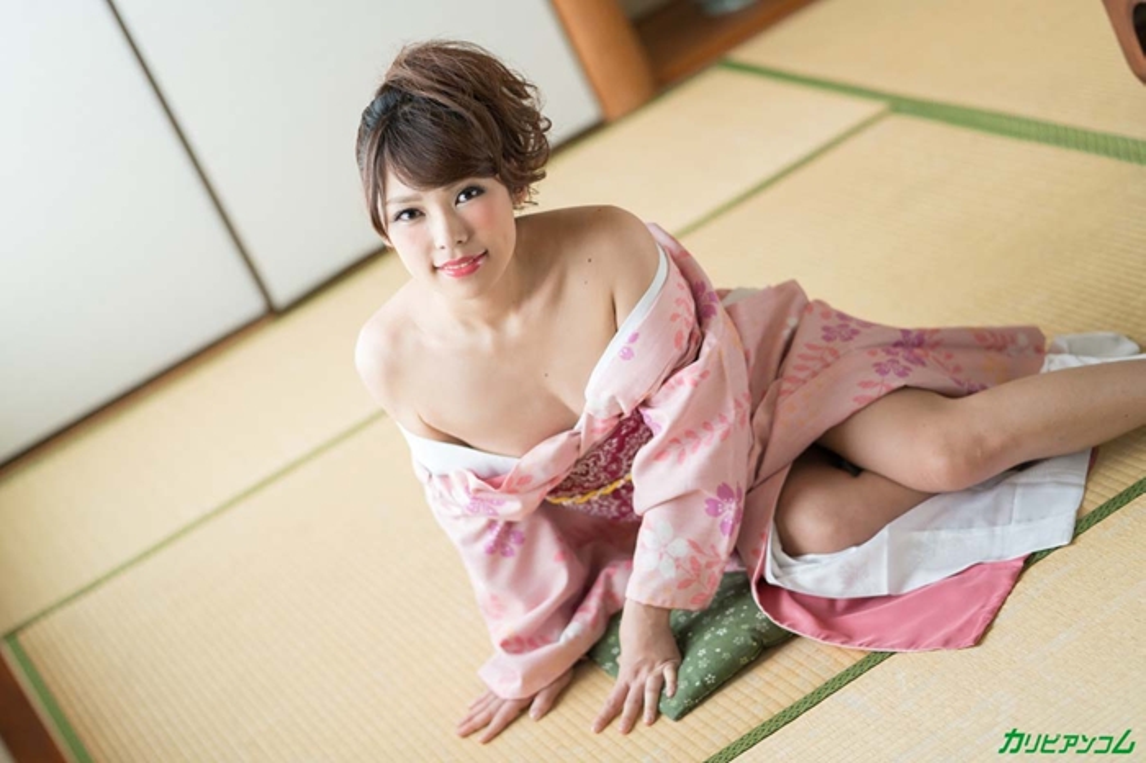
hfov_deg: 23.9
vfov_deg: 16.1
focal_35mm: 85
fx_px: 2704
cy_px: 382
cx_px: 573
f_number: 2
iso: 400
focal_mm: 85
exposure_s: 1/100
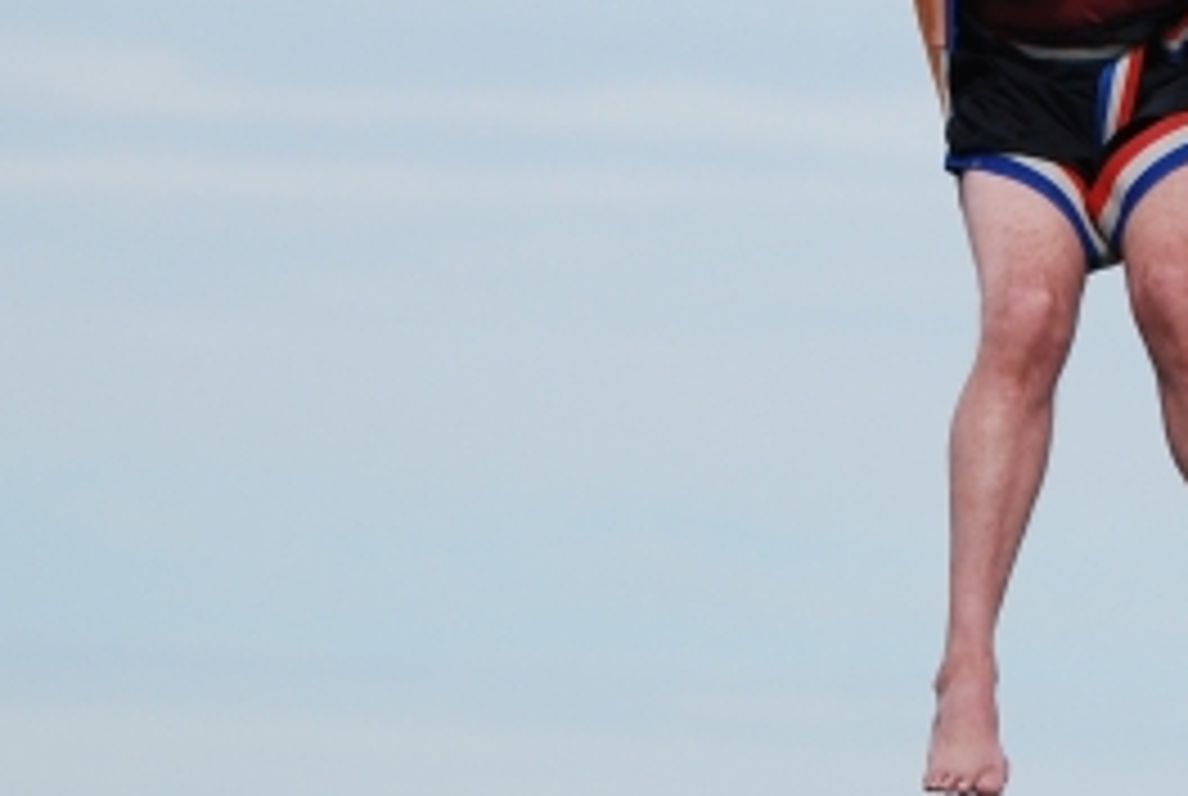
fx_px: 31964
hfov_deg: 2.1
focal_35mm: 967
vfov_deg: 1.4
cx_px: 1476
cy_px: -117
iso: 200
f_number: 5.3
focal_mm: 220
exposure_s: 1/1000
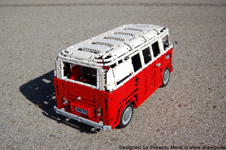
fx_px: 245
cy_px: 75
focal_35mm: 39
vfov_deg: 34.1
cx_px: 113
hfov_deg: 49.6
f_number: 4.2
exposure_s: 1/2500
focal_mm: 26
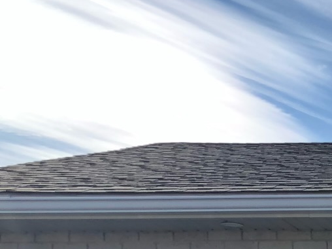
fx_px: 1084
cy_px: 444
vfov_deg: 12.1
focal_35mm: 113
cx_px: 607
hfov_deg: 15.0
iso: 20
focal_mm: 3.99
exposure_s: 1/906
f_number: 1.8
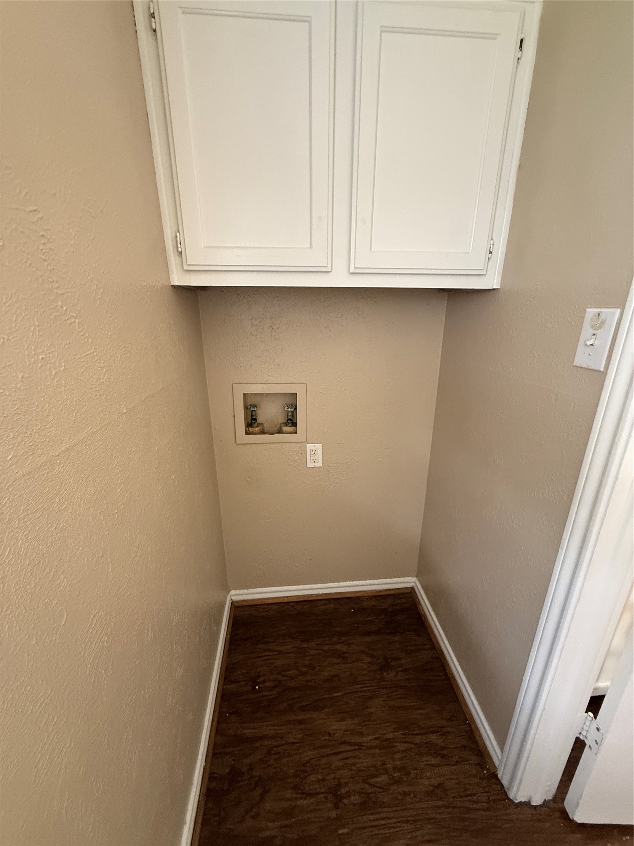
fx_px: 342
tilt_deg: -18.7
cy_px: 423
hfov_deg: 85.7
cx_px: 317
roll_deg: +0.4
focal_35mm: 14
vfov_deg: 102.1
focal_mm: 2.22
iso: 400
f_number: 2.2
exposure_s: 1/60
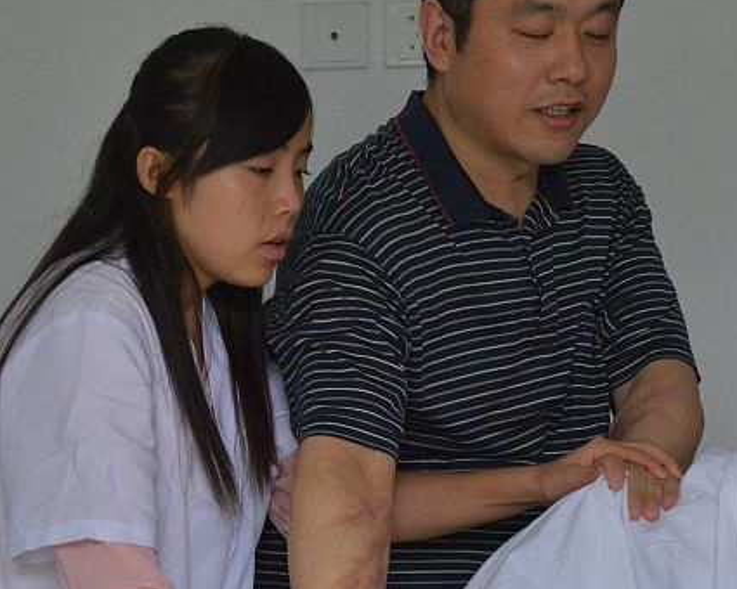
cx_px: 123
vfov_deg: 9.7
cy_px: 464
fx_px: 3468
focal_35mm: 159
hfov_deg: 12.1
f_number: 5.6
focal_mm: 60
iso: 2500
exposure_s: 1/100
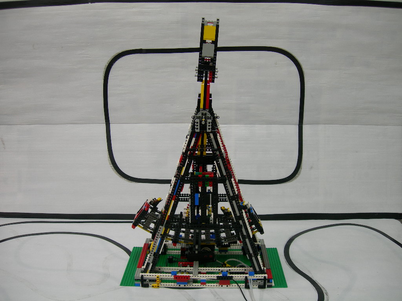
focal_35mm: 38
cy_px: 150
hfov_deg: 49.0
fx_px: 441
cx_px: 201
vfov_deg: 37.7
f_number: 2.8
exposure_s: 1/7.1
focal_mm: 7.8
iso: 50
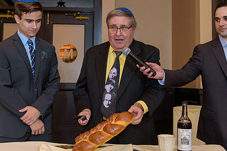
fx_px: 322
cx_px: 113
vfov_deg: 26.5
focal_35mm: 51
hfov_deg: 38.9
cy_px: 62
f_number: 3.2
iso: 1600
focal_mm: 32
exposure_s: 1/125
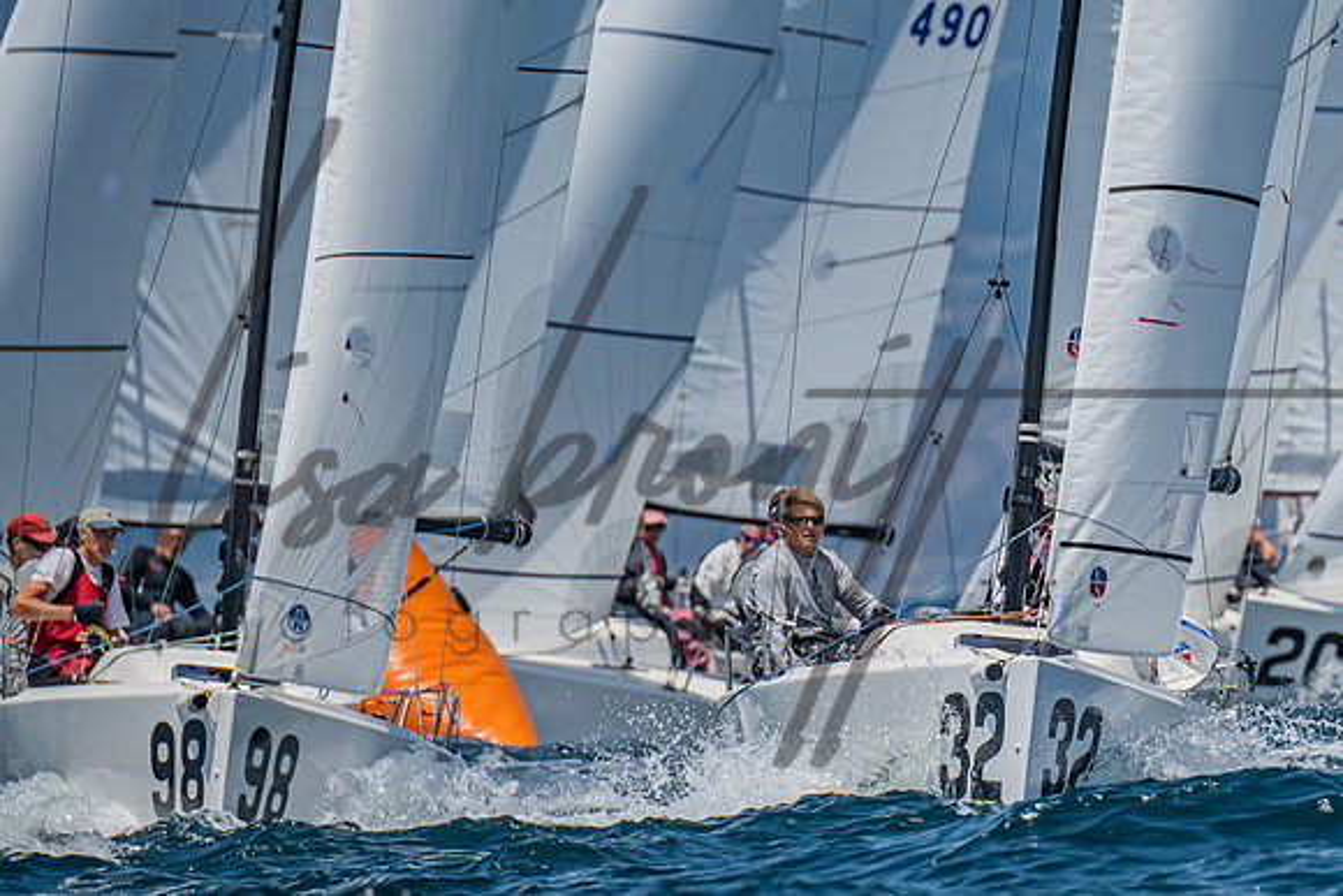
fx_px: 29896
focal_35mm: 801
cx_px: 1345
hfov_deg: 2.6
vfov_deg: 1.7
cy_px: 764
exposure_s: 1/2500
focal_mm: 400
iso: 400
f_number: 6.3
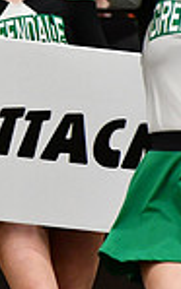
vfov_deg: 1.8
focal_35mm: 1188
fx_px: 9385
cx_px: -325
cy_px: 30
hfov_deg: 1.1
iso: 5000
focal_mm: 200
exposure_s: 1/500
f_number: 3.5
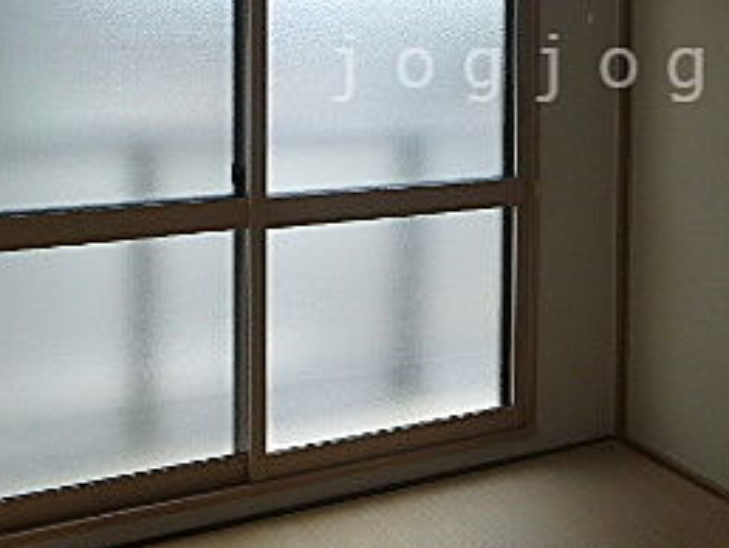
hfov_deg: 36.1
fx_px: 1096
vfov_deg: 27.2
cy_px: 68
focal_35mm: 52
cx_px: 526
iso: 125
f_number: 3.5
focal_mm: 3.7
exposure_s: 1/200
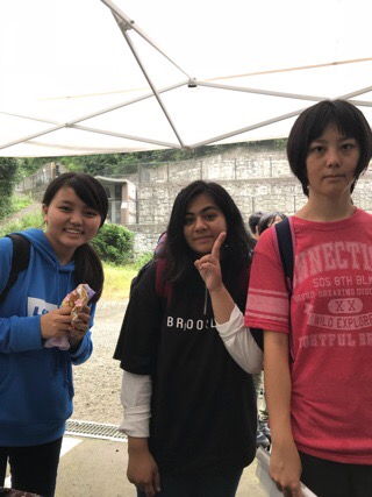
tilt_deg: +2.8
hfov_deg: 49.7
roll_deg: +1.4
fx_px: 401
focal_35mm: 28
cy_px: 248
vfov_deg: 63.5
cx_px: 186
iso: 32
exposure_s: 1/60
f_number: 1.8
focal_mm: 3.99
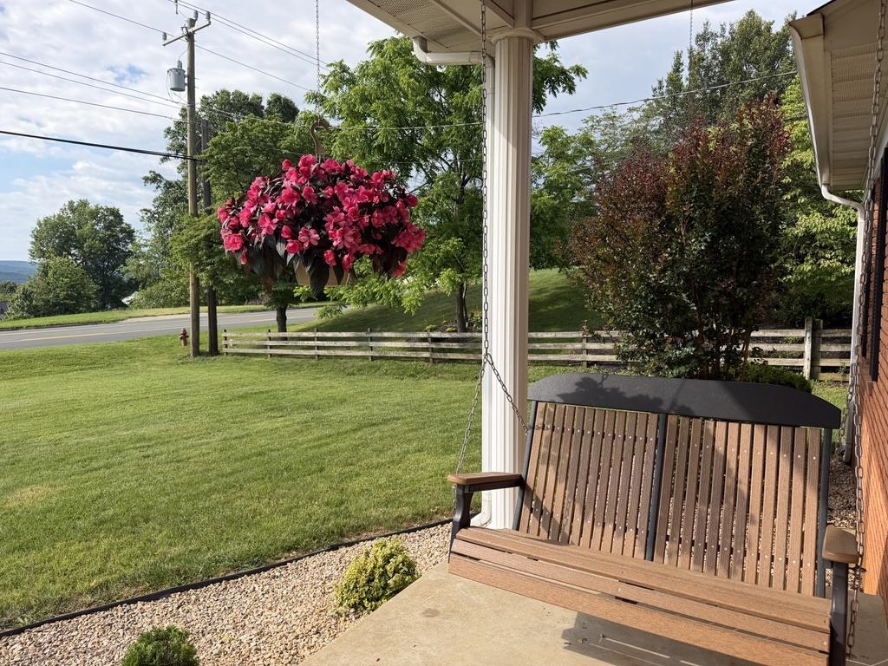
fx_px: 616
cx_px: 444
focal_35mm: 24
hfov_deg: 71.6
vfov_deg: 56.8
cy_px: 333
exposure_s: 1/2801
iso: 80
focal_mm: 6.76
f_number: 1.78
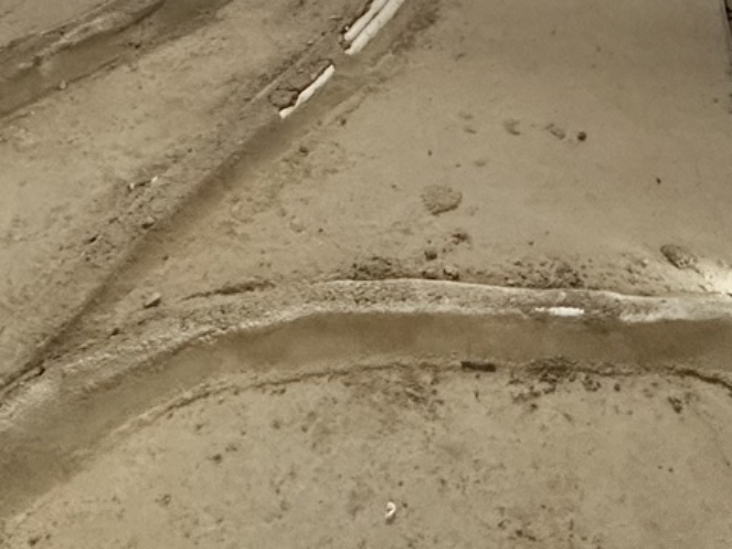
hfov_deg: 34.3
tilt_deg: -11.0
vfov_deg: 18.8
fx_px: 1184
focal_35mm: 56
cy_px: -488
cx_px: 328
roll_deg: +1.7
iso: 320
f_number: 2.2
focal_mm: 2.22
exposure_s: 1/99
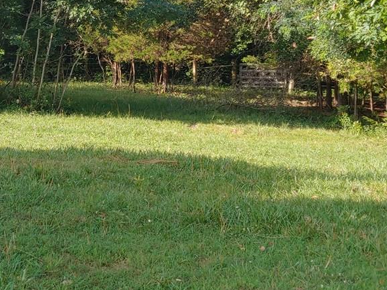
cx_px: 96
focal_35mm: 89
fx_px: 995
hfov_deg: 21.8
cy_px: 50
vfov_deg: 16.4
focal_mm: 5.88
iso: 50
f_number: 2.4
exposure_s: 1/120
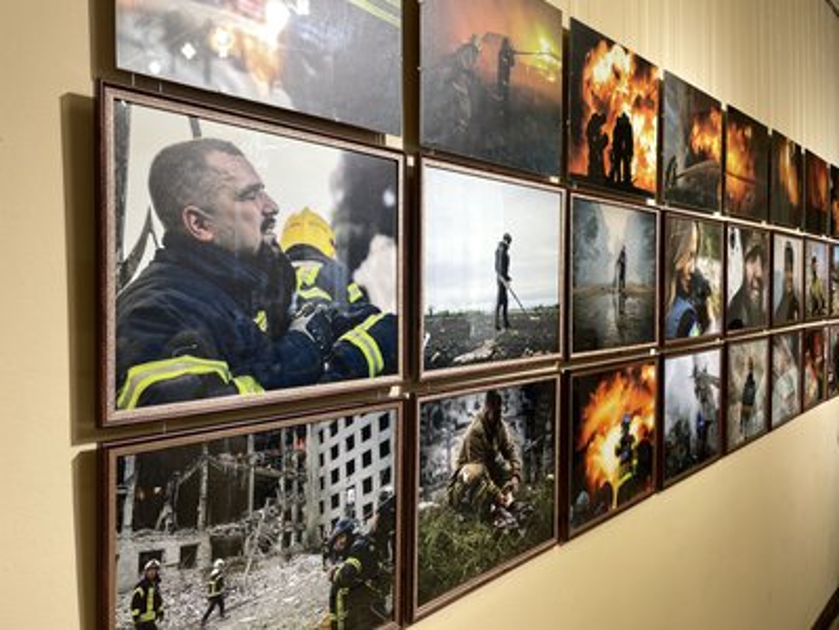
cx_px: 420
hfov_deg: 67.3
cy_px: 315
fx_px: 630
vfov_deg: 53.1
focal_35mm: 26
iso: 64
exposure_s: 1/100
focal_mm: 4.2
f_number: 1.6
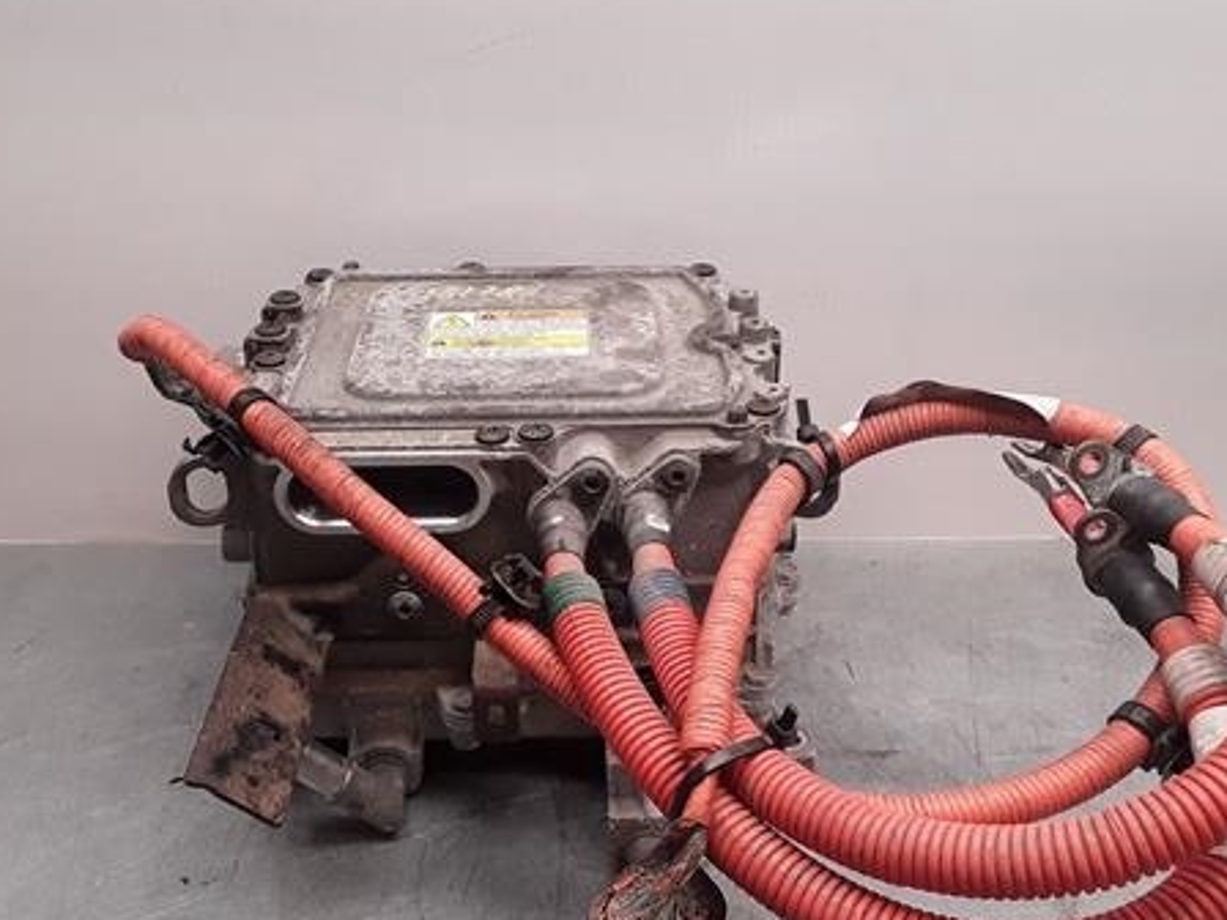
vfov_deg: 35.8
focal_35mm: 40
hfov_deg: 46.8
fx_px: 1418
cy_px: 575
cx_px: 578
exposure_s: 1/117
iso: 100
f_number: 1.9
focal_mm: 2.91
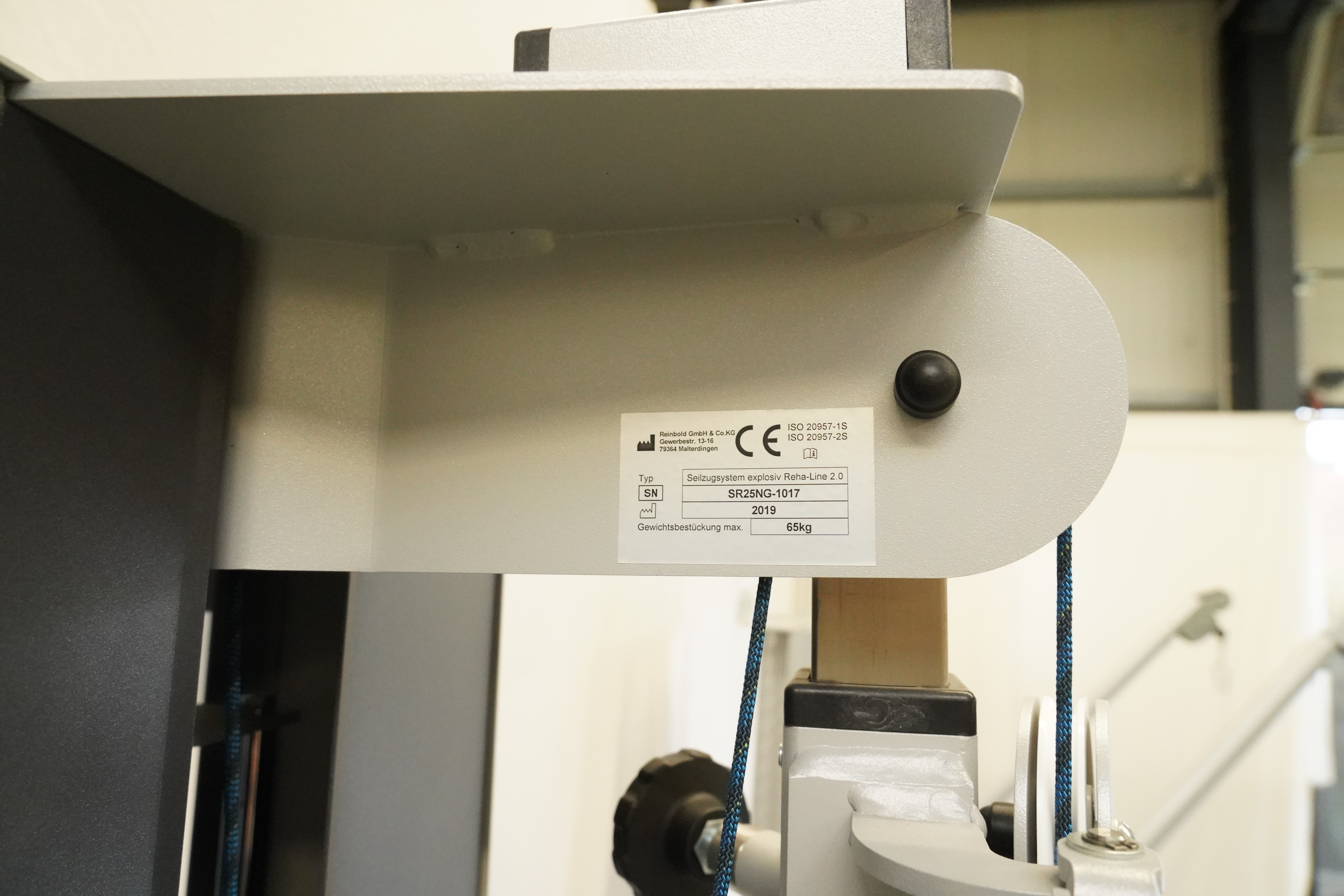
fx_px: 896
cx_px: 672
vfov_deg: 53.1
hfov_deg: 73.7
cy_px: 448
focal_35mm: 24
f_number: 7.1
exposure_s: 1/125
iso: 12800
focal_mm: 24
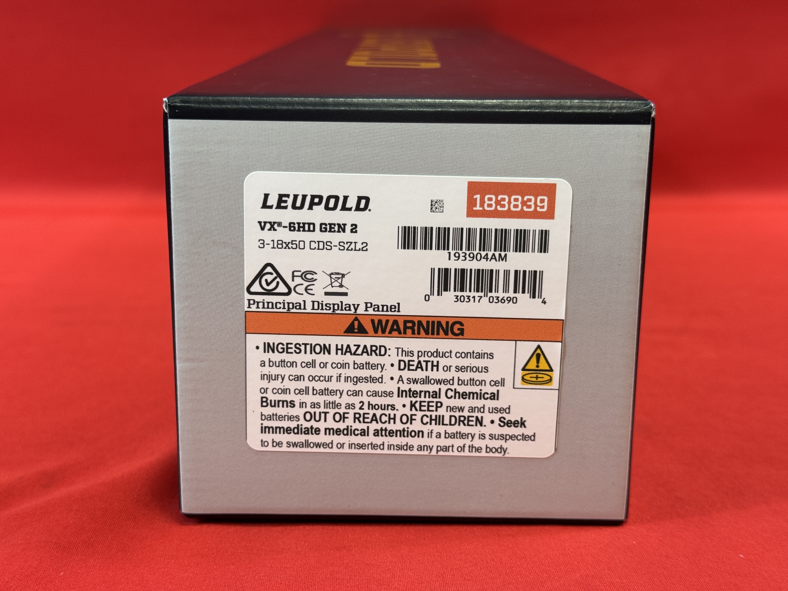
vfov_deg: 30.3
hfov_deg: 39.7
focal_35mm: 48
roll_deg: +0.4
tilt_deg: -14.6
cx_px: 394
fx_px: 1093
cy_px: 296
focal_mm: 6.76
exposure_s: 1/120
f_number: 1.78
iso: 80
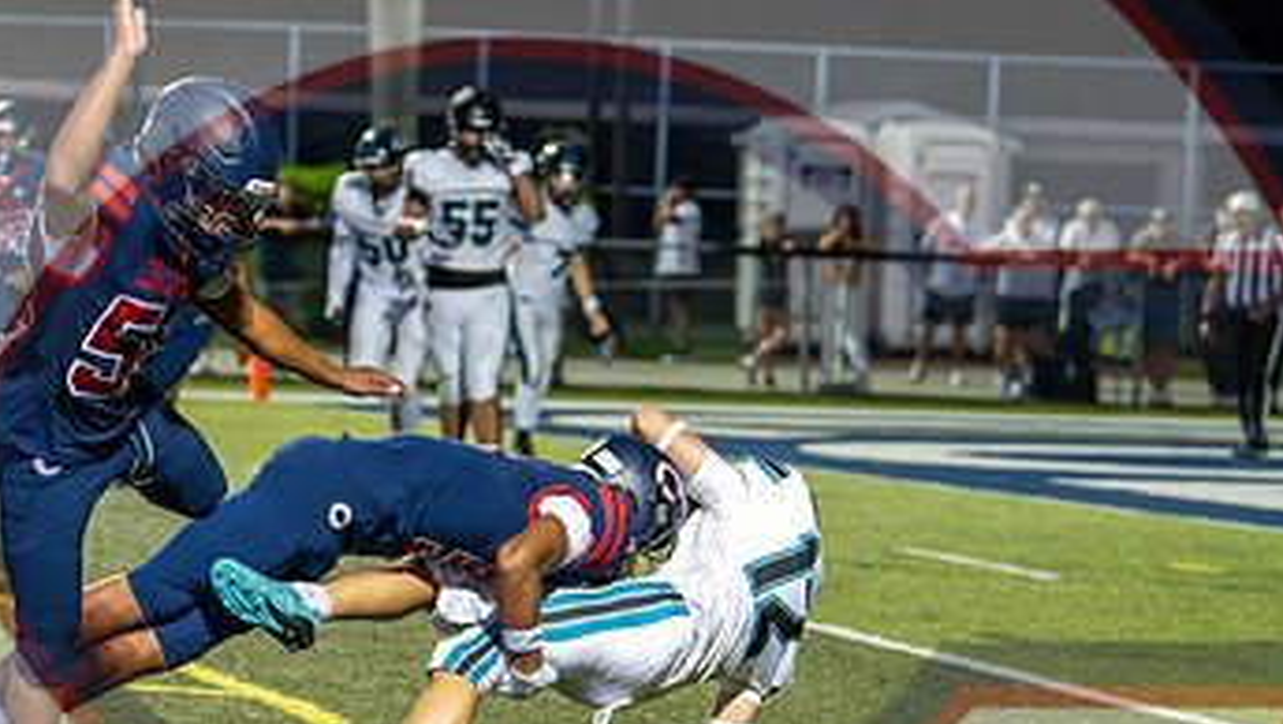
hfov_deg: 10.3
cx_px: 306
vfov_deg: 5.8
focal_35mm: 209
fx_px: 7115
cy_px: 631
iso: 8000
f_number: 2.8
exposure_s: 1/1000
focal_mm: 86
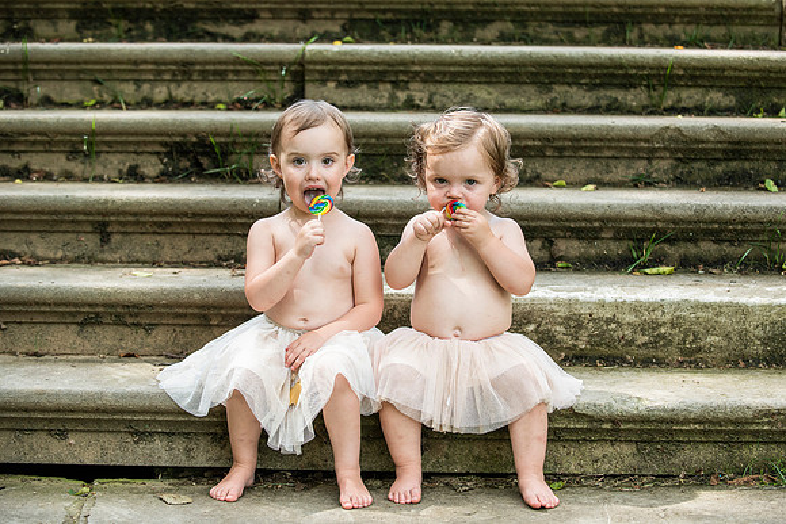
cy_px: 263
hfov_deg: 24.1
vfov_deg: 16.2
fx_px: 1837
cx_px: 410
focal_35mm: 84
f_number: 3.5
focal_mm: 78
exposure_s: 1/1000
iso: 640
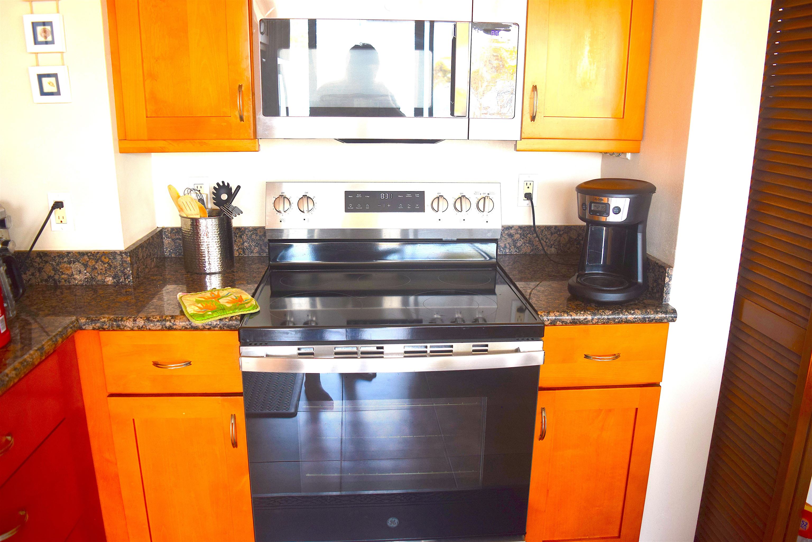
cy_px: 271
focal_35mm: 27
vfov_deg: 47.9
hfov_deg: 67.4
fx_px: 609
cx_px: 406
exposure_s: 1/60
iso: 450
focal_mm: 18
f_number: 4
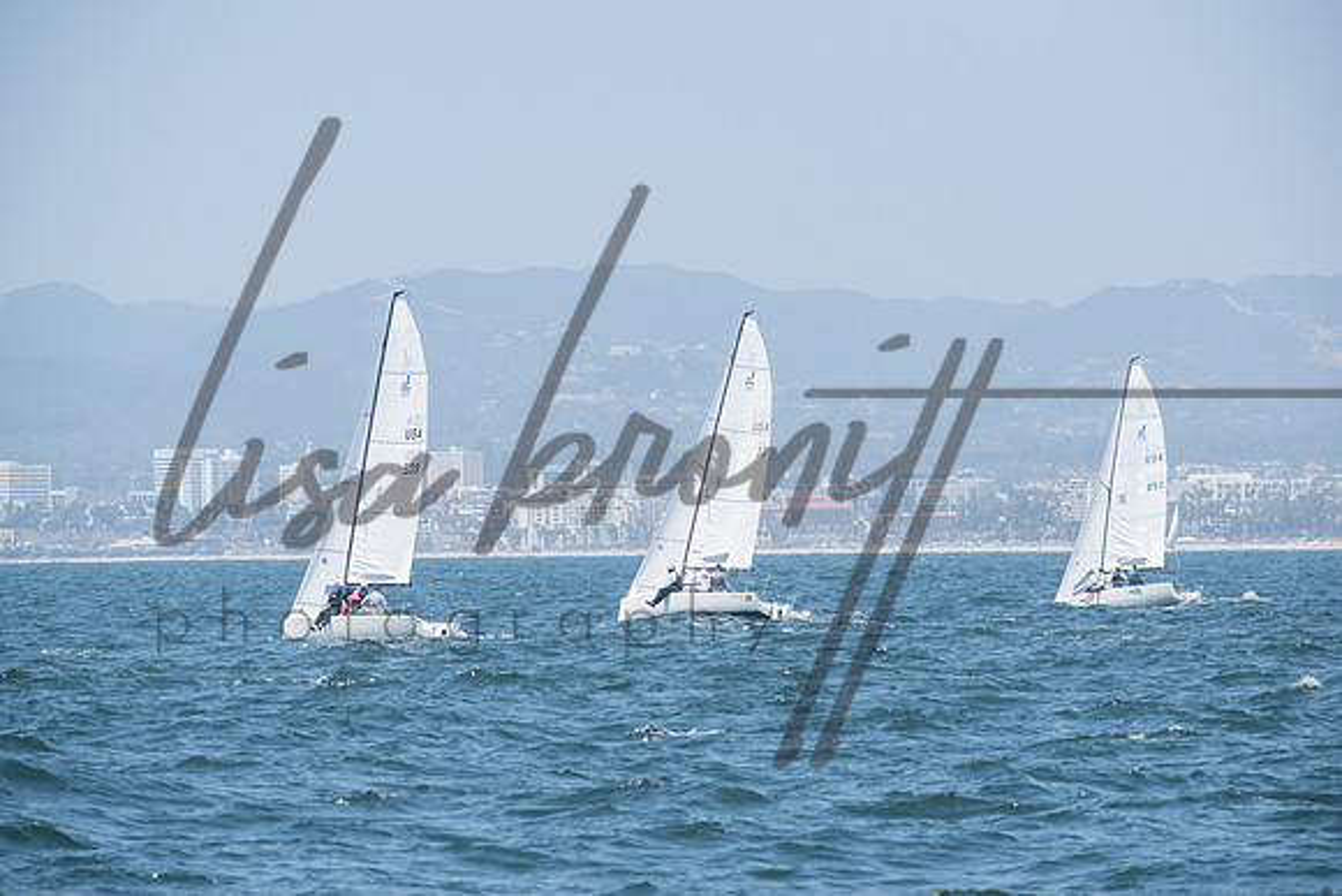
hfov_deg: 10.1
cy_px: 448
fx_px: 7621
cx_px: 671
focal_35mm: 204
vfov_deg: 6.7
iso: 400
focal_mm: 135
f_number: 8
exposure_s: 1/1250
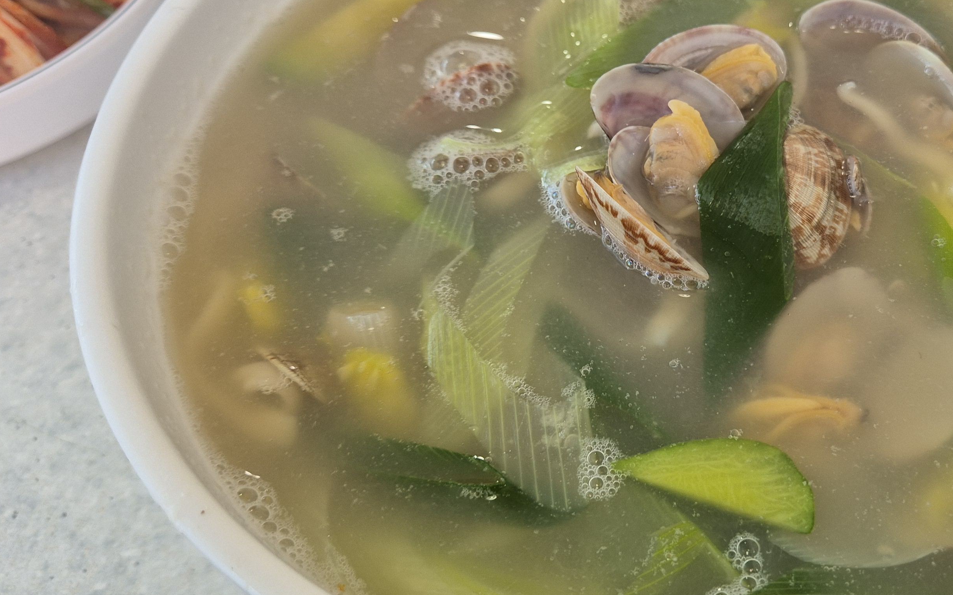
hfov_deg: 47.4
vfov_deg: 32.0
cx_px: 715
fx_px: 1039
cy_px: 303
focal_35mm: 40
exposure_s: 1/120
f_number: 1.8
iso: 64
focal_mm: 5.4
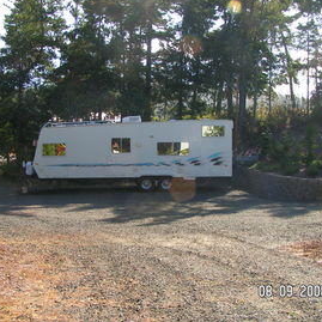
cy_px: 158
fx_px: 484
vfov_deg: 36.8
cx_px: 144
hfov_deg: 36.8
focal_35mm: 46
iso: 50
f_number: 5.6
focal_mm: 5.8
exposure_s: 1/160
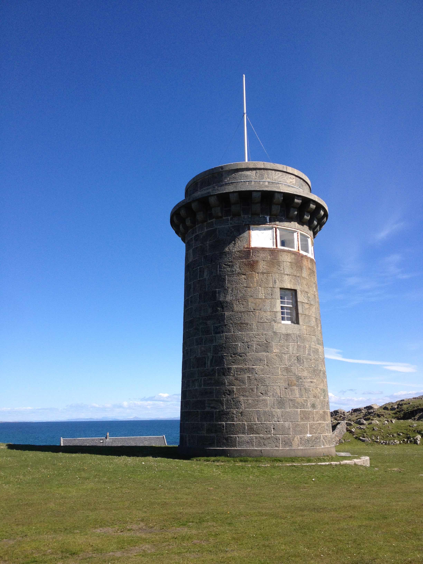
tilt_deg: +17.8
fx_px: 570
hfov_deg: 40.7
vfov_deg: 52.6
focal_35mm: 35
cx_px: 212
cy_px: 282
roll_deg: +0.7
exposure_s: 1/1577
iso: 50
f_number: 2.4
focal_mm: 4.28
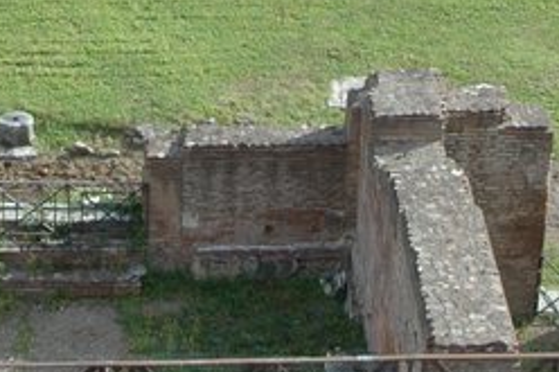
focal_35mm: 145
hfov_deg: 14.2
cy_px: -162
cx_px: 298
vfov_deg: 9.2
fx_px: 2250
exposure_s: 1/200
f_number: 7.1
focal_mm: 24
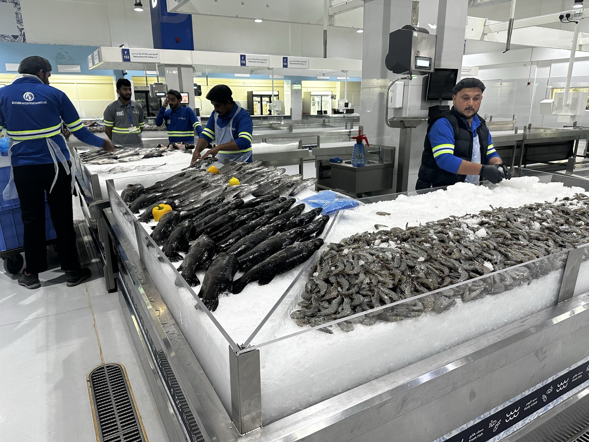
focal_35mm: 24
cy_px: 221
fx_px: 408
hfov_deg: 71.6
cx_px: 294
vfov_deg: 56.8
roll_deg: +0.3
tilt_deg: -16.0
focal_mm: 6.86
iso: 160
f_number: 1.78
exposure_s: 1/50
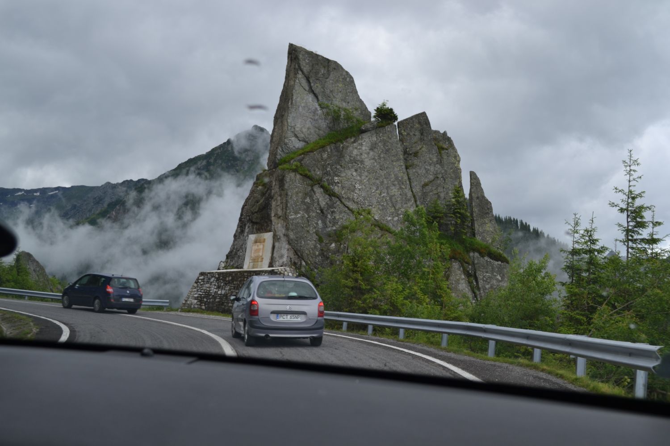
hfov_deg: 49.6
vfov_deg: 34.2
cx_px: 335
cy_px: 223
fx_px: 726
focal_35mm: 39
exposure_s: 1/160
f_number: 6.3
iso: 100
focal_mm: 26
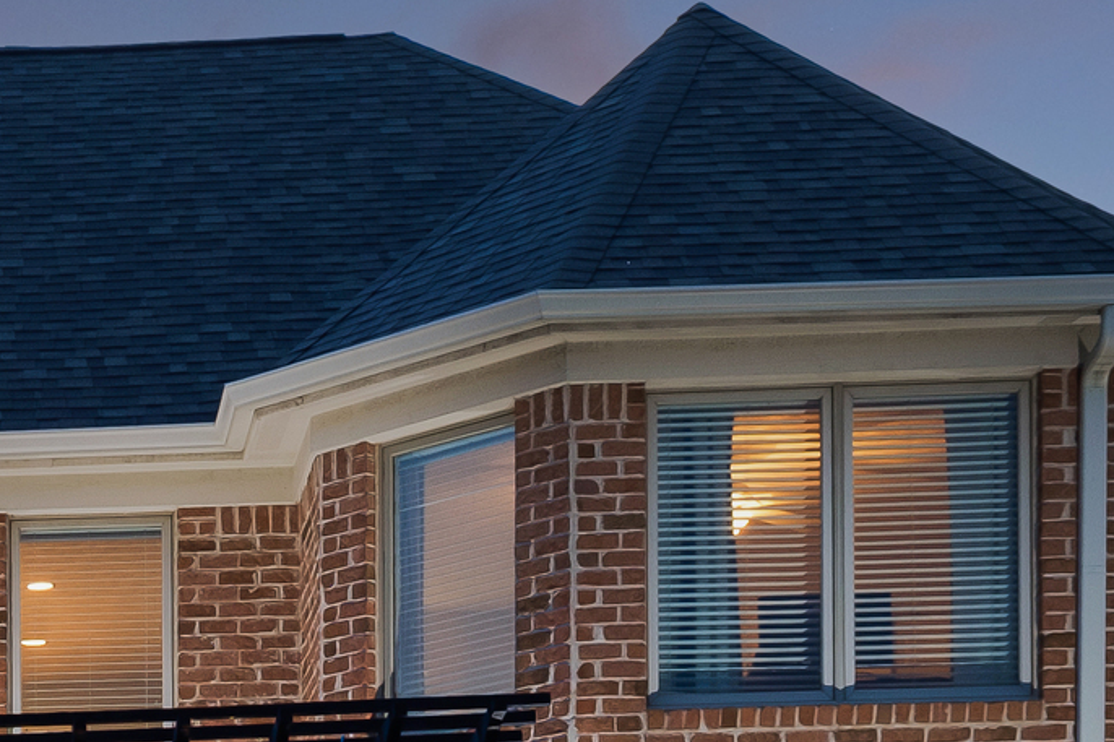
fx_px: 3465
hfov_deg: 17.2
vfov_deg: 11.7
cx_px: -335
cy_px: 1145
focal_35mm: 112
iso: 320
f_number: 4
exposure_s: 1/2
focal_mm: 16.7
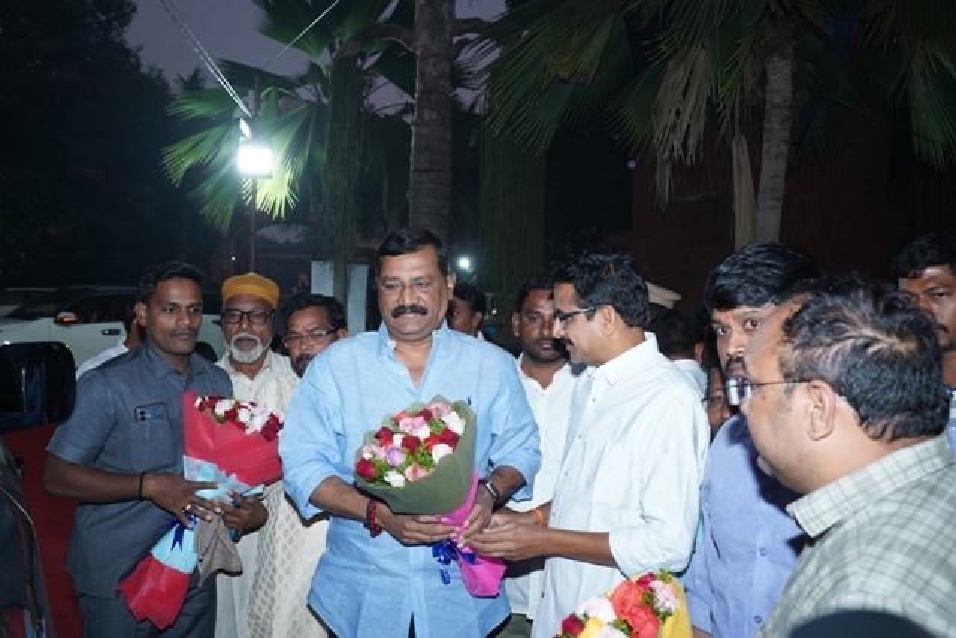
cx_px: 478
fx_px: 797
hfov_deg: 61.9
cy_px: 319
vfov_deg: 43.6
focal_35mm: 30
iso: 1000
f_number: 7.1
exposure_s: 1/125
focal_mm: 30
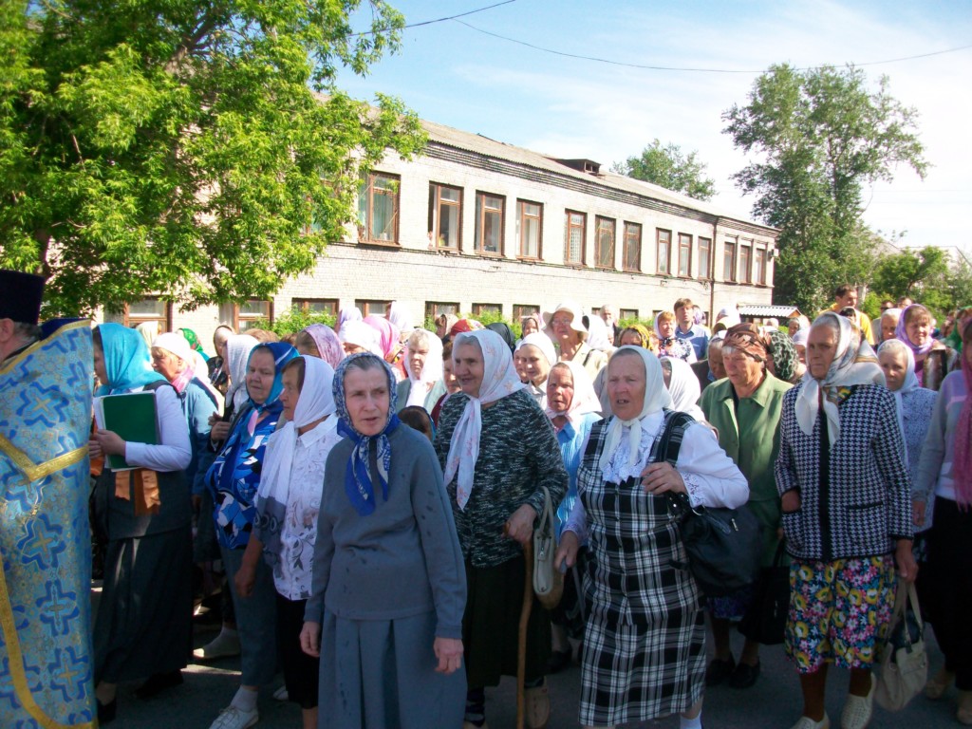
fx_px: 899
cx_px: 486
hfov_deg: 56.8
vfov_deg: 44.2
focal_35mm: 32
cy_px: 364
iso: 64
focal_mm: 5.7
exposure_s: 1/500
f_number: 2.8
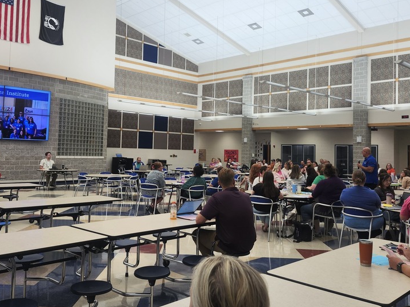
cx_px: 196
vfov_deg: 42.8
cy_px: 131
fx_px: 391
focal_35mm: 33
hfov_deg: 55.3
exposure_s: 1/120
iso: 64
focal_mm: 5.54
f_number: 1.8
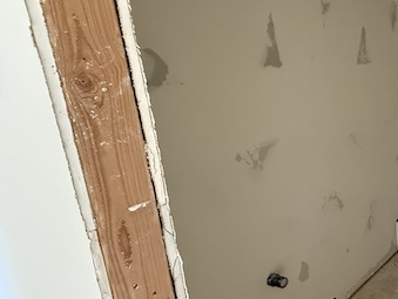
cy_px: 137
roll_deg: +1.1
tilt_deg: -13.6
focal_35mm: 33
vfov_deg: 43.0
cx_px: 432
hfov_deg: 43.6
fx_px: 380
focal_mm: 2.22
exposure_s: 1/60
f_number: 2.2
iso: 1000
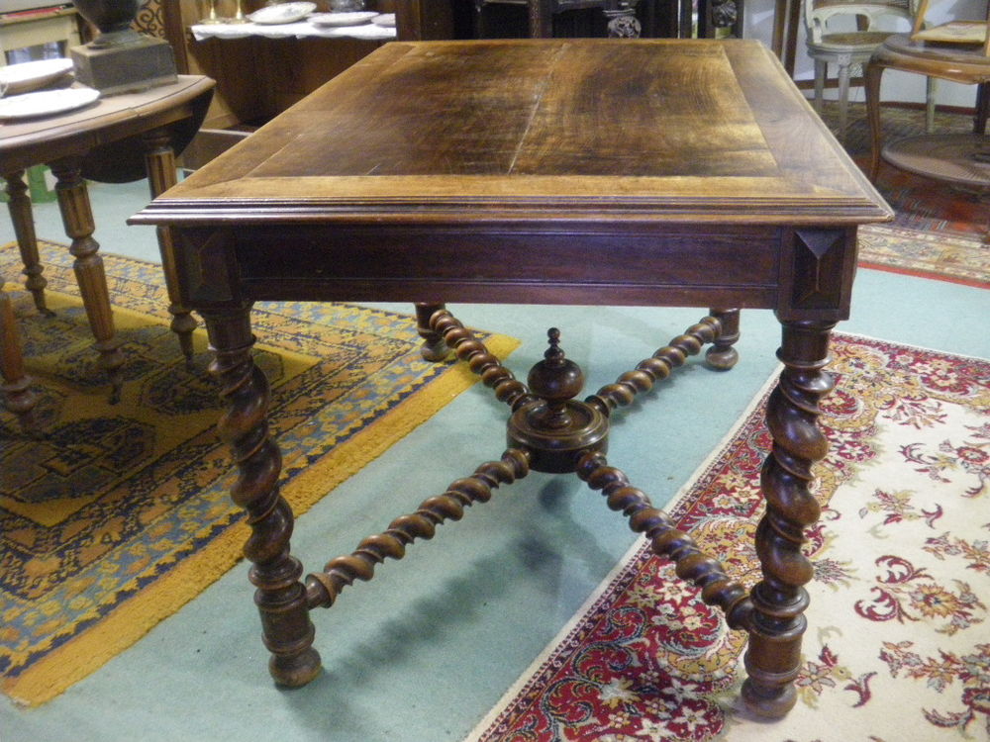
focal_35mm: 36
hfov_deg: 51.4
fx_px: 1030
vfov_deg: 39.7
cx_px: 495
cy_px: 371
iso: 800
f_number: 3.5
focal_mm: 6.3
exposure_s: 1/13
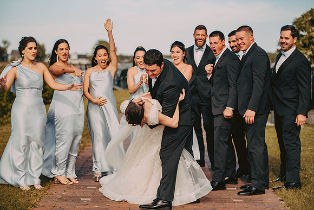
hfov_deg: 22.1
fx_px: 803
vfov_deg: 14.9
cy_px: 105
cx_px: 157
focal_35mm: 92
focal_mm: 92
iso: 500
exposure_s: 1/4000
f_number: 2.8
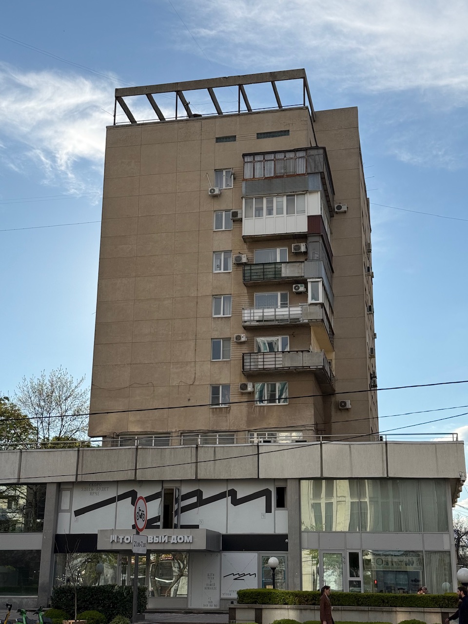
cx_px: 234
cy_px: 312
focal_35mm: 48
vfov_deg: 39.7
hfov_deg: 30.3
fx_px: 865
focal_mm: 6.76
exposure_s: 1/8772
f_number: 1.78
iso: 64
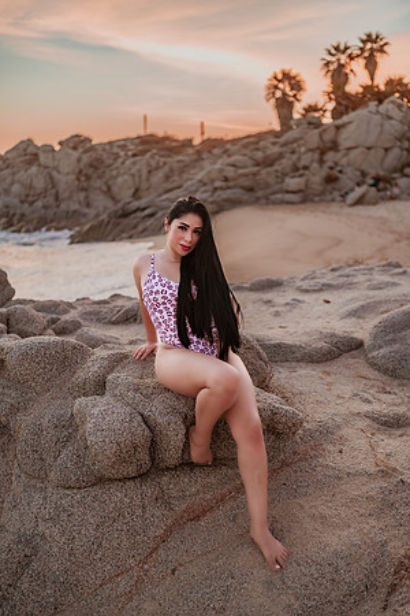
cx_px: 205
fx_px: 598
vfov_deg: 54.4
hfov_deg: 37.9
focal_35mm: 35
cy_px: 308
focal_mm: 35
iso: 100
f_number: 1.8
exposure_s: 1/160
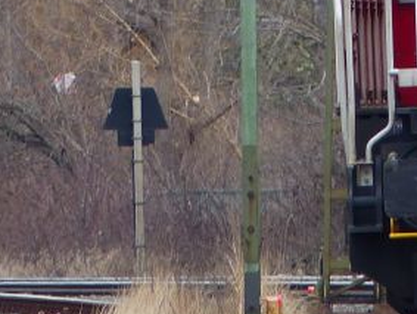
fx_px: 30227
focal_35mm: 2506
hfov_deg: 0.8
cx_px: 426
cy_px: -44
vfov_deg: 0.6
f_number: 4
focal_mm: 106.6
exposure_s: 1/200
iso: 100
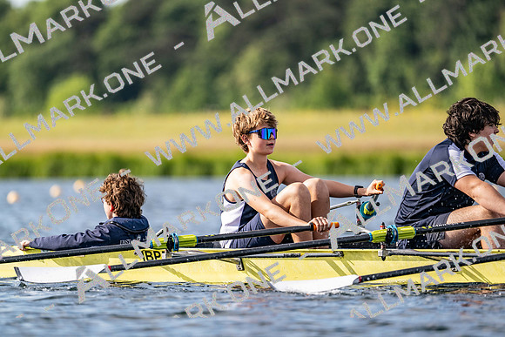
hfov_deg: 5.2
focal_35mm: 400
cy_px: 168
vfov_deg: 3.4
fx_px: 5612
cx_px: 252
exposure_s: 1/2500
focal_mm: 400
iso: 400
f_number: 4.5
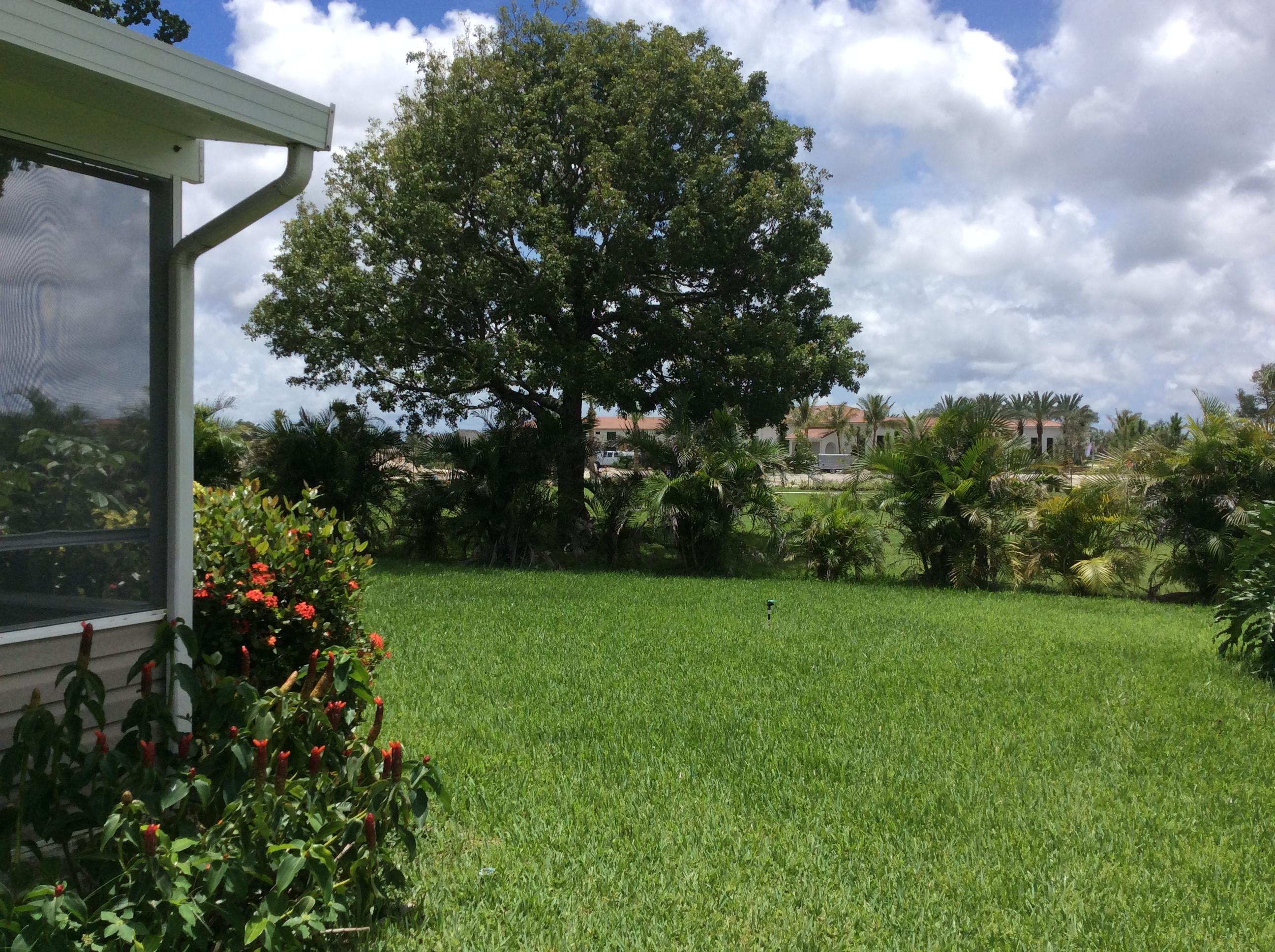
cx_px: 638
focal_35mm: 32
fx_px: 1177
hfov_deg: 56.9
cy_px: 476
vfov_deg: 44.1
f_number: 2.4
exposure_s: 1/2203
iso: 32
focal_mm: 3.3
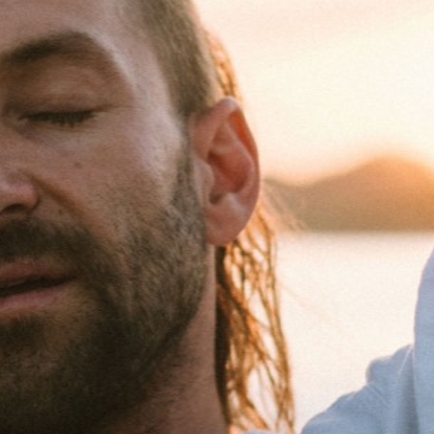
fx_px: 2922
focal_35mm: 206
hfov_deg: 8.5
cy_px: -11
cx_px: 164
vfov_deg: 8.4
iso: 500
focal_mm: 35
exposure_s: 1/1600
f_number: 2
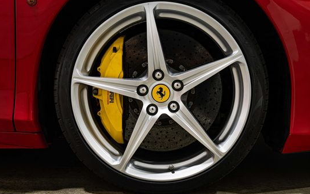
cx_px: 163
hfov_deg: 43.5
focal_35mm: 46
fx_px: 389
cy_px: 102
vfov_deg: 28.0
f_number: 4
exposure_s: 1/80
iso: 1600
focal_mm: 38
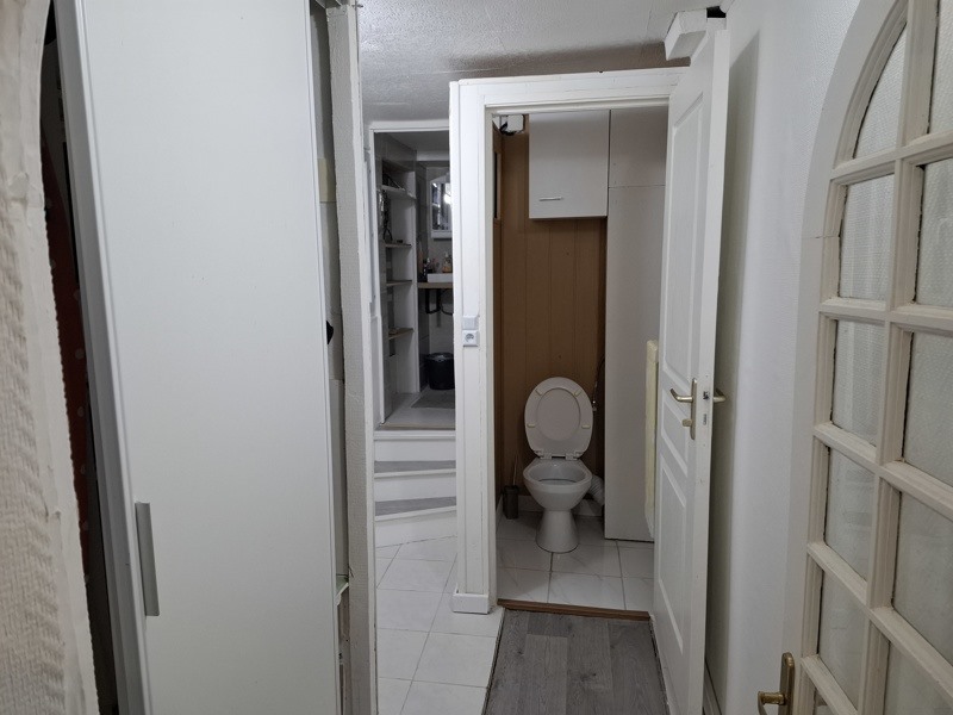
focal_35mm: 23
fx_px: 633
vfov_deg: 58.9
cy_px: 358
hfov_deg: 73.9
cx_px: 476
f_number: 1.8
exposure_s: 1/60
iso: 160
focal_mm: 5.54
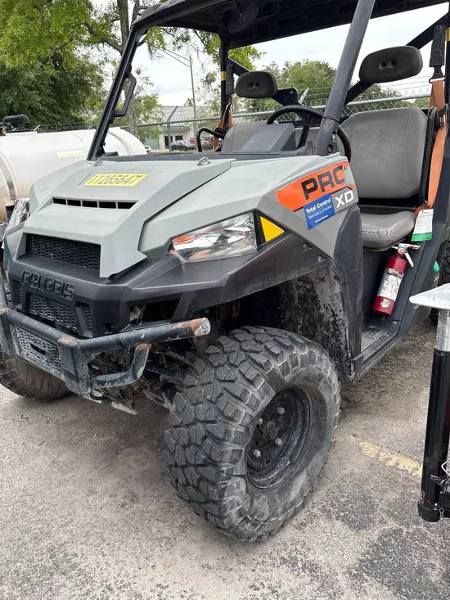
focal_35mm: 26
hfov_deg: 53.1
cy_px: 300
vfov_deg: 67.3
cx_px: 225
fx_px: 451
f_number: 1.6
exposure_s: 1/973
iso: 64
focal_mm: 5.96
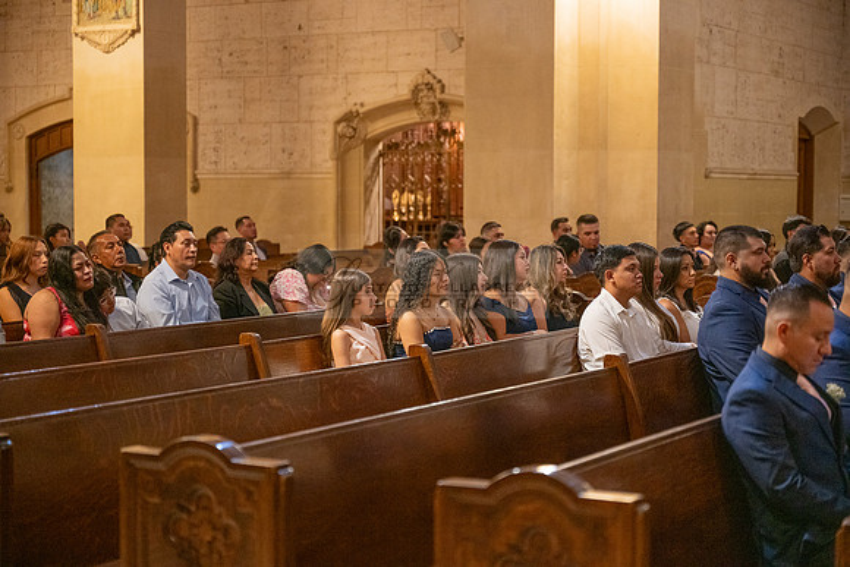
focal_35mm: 70
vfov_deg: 19.5
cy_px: 284
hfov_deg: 28.8
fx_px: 1653
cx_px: 425
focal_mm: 70
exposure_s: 1/200
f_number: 2.8
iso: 2000
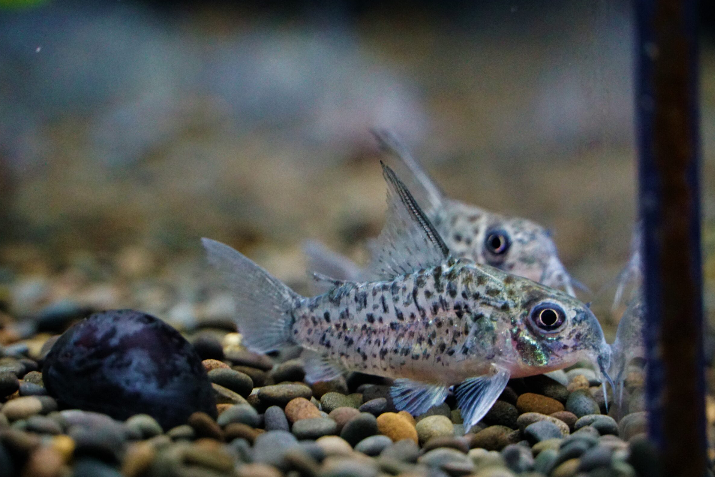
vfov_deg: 6.3
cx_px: 347
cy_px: 253
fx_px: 4320
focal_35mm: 218
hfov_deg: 9.5
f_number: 5.6
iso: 8000
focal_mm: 135
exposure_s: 1/125
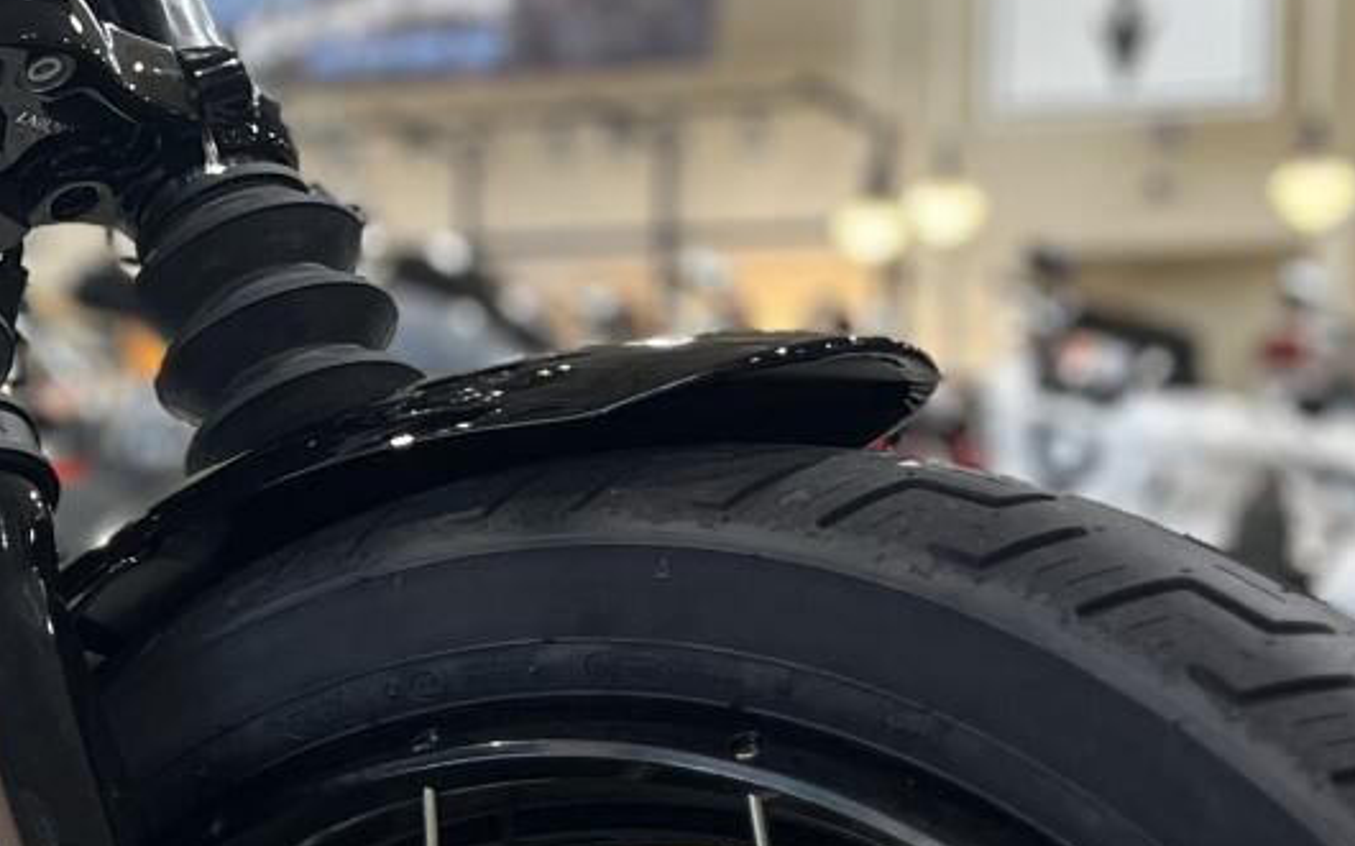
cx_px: -412
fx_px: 3840
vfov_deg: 12.5
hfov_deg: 18.6
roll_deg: -0.2
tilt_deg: -1.3
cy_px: 608
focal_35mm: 104
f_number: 1.6
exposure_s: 1/60
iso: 125
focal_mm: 5.1
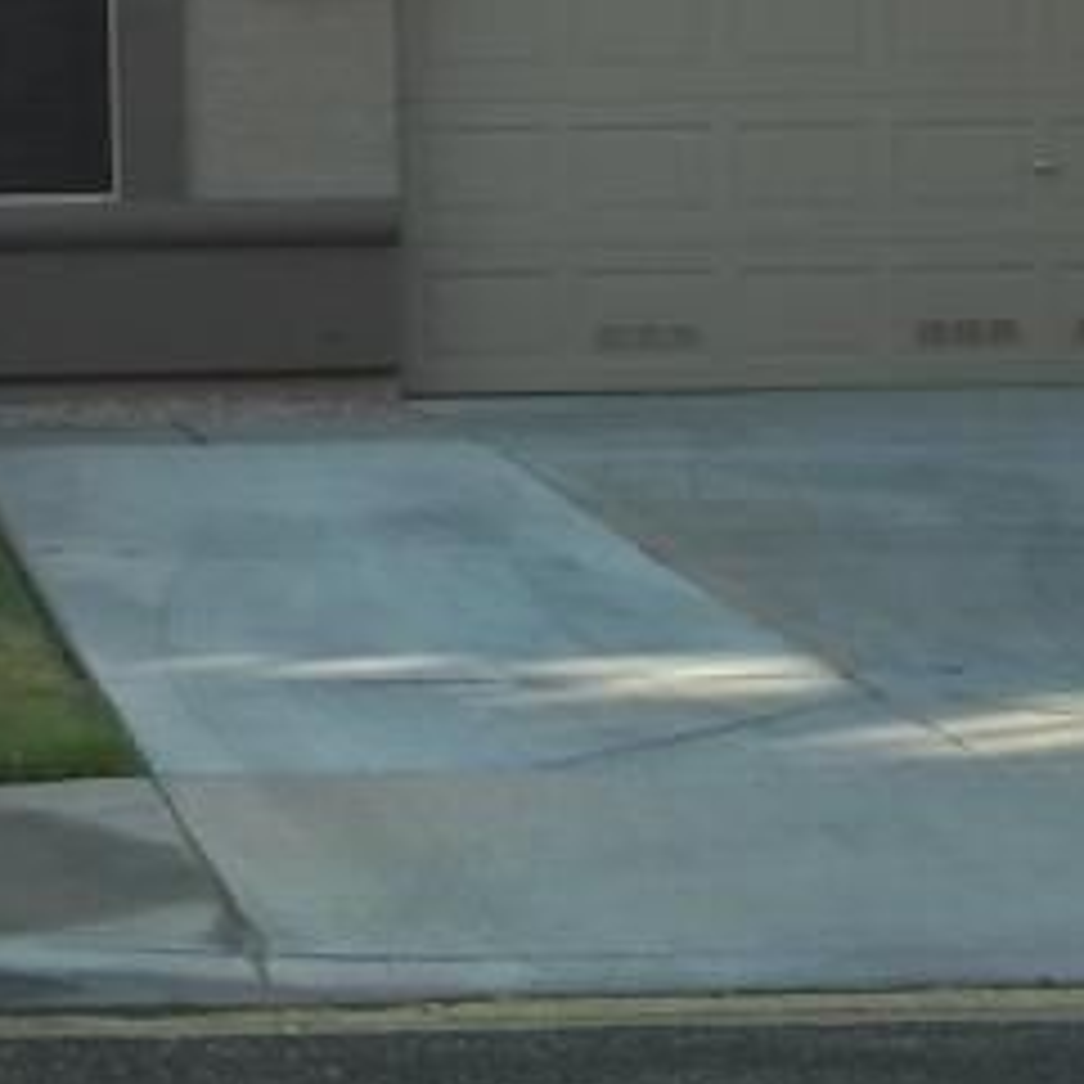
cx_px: -477
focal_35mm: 135
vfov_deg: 12.6
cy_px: -184
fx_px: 4783
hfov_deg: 12.4
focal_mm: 6.5
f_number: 3.1
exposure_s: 1/200
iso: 64
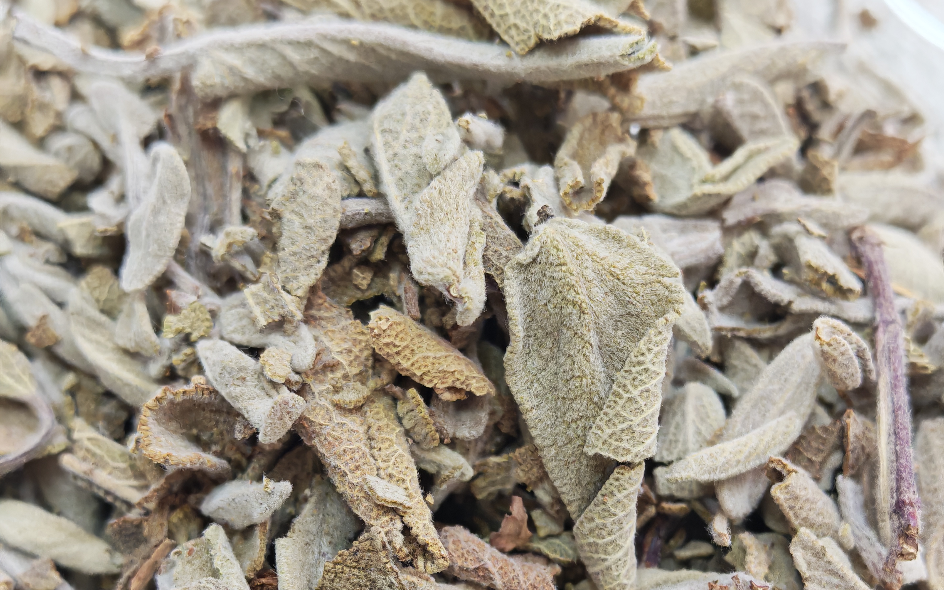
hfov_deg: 30.2
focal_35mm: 68
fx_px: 1749
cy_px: 491
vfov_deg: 18.9
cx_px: 472
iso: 250
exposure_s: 1/100
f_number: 2
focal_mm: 6.83
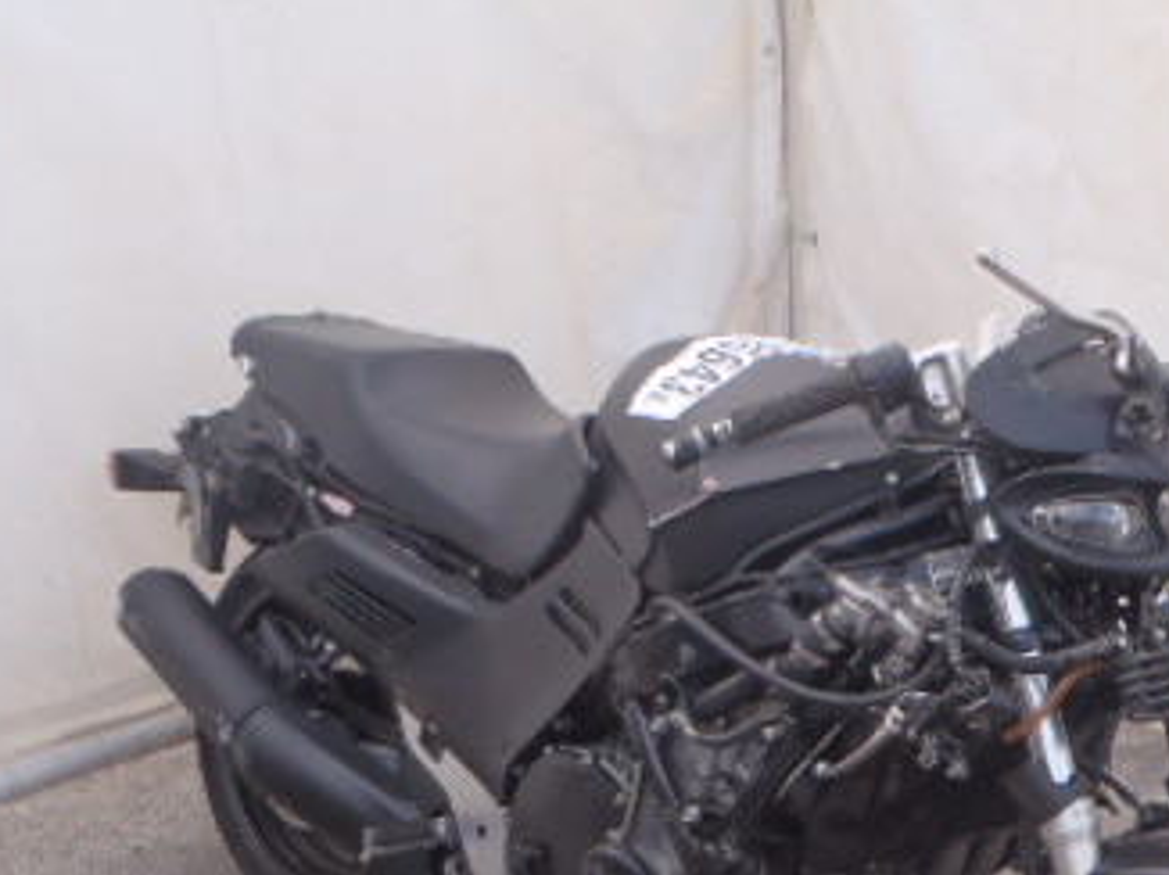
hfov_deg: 33.9
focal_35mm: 55
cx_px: 932
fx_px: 1856
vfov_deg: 25.4
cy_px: 850
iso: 80
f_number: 4.5
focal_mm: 5
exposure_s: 1/60
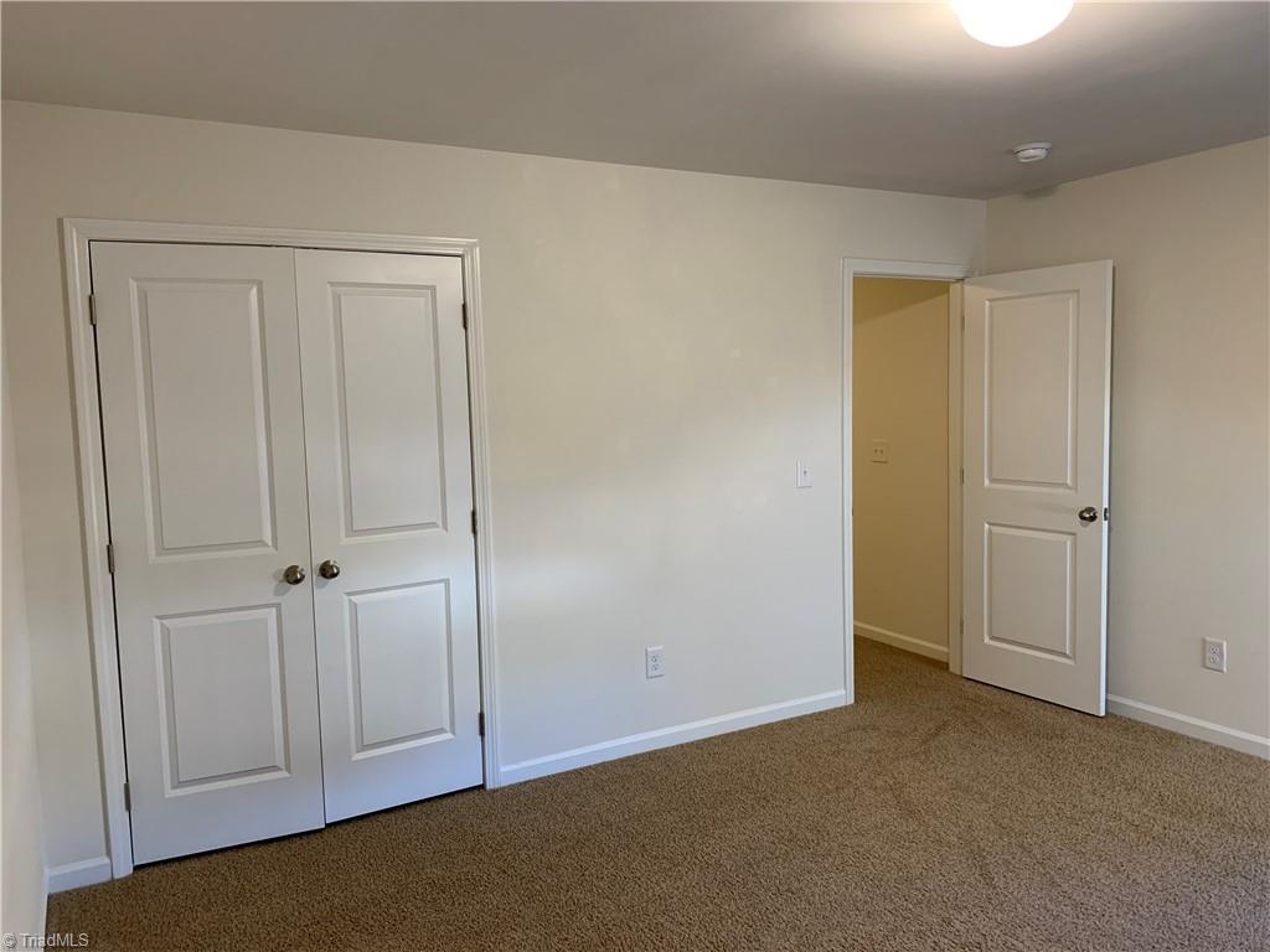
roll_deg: +1.9
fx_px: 954
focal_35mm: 26
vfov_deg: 53.1
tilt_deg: -4.4
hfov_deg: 67.3
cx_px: 635
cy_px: 476
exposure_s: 1/60
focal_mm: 4.25
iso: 200
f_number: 1.8
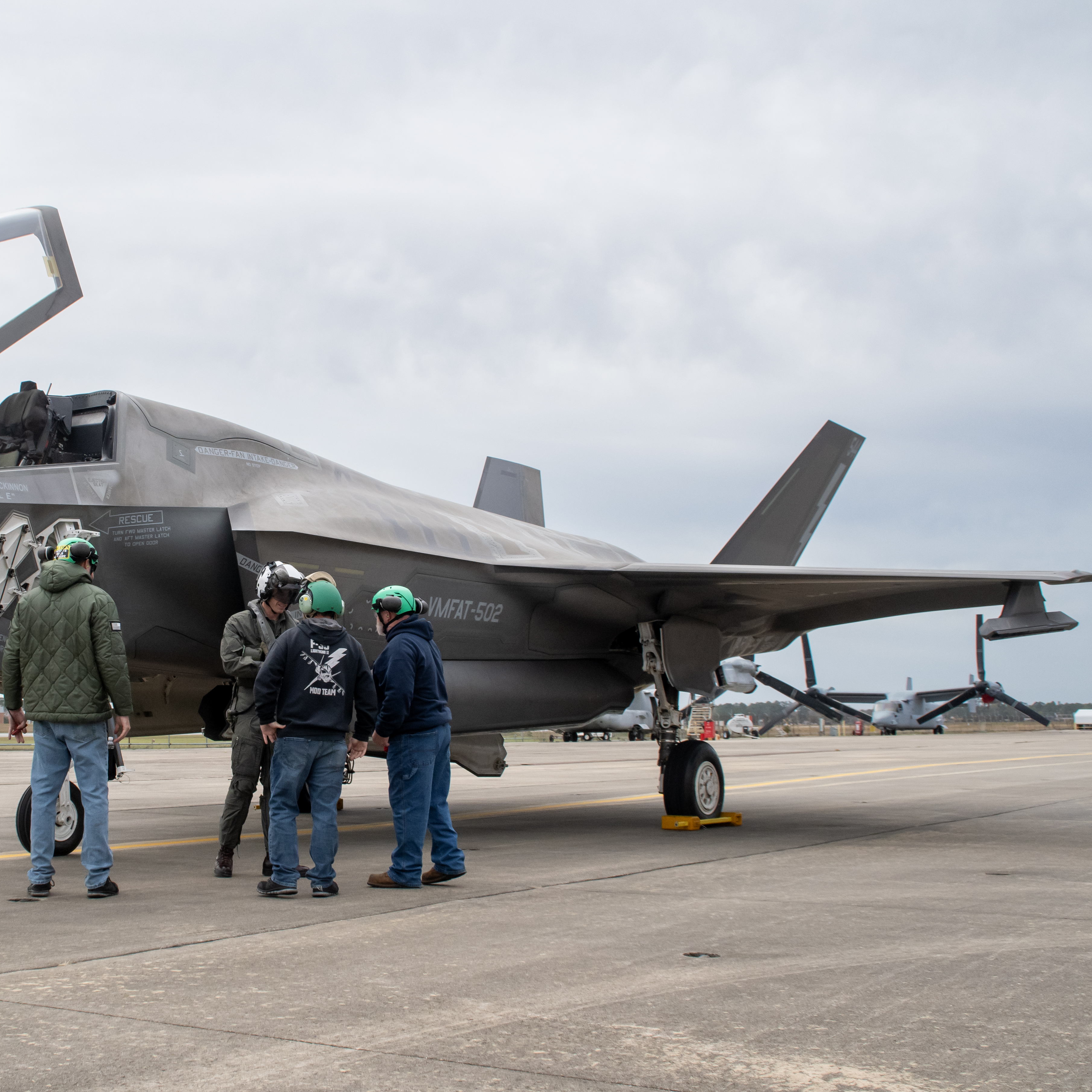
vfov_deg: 39.2
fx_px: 1535
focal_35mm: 43
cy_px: 554
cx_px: 280
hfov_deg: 38.2
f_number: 10
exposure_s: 1/640
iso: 800
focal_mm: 22
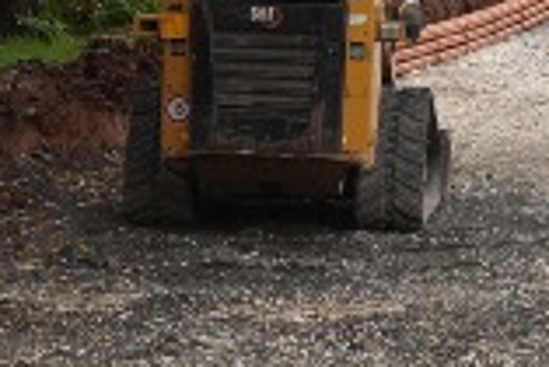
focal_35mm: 264
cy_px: -105
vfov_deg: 5.2
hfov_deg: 7.7
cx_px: 734
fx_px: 4027
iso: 100
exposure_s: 1/200
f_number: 4.5
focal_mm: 23
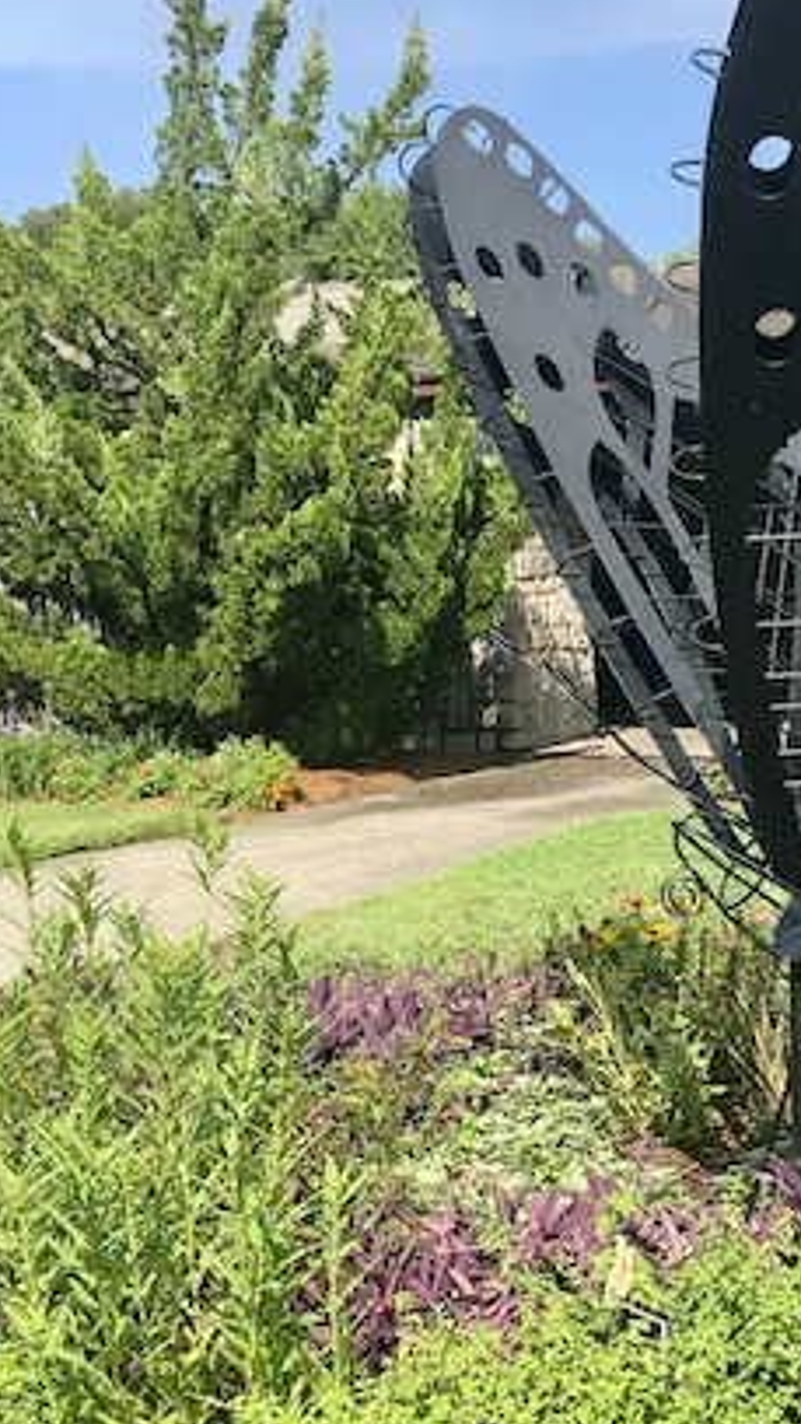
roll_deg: +0.5
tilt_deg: -9.8
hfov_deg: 19.5
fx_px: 2265
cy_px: 980
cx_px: 798
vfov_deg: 34.5
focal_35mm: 60
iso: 20
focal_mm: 3.99
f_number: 1.8
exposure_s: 1/1429
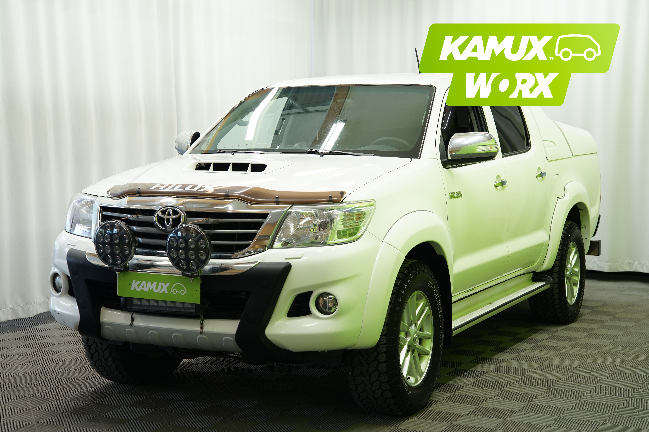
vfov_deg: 21.6
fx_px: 1136
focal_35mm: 63
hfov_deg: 31.9
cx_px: 324
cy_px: 216
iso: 500
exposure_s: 1/20
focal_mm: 63
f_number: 5.6
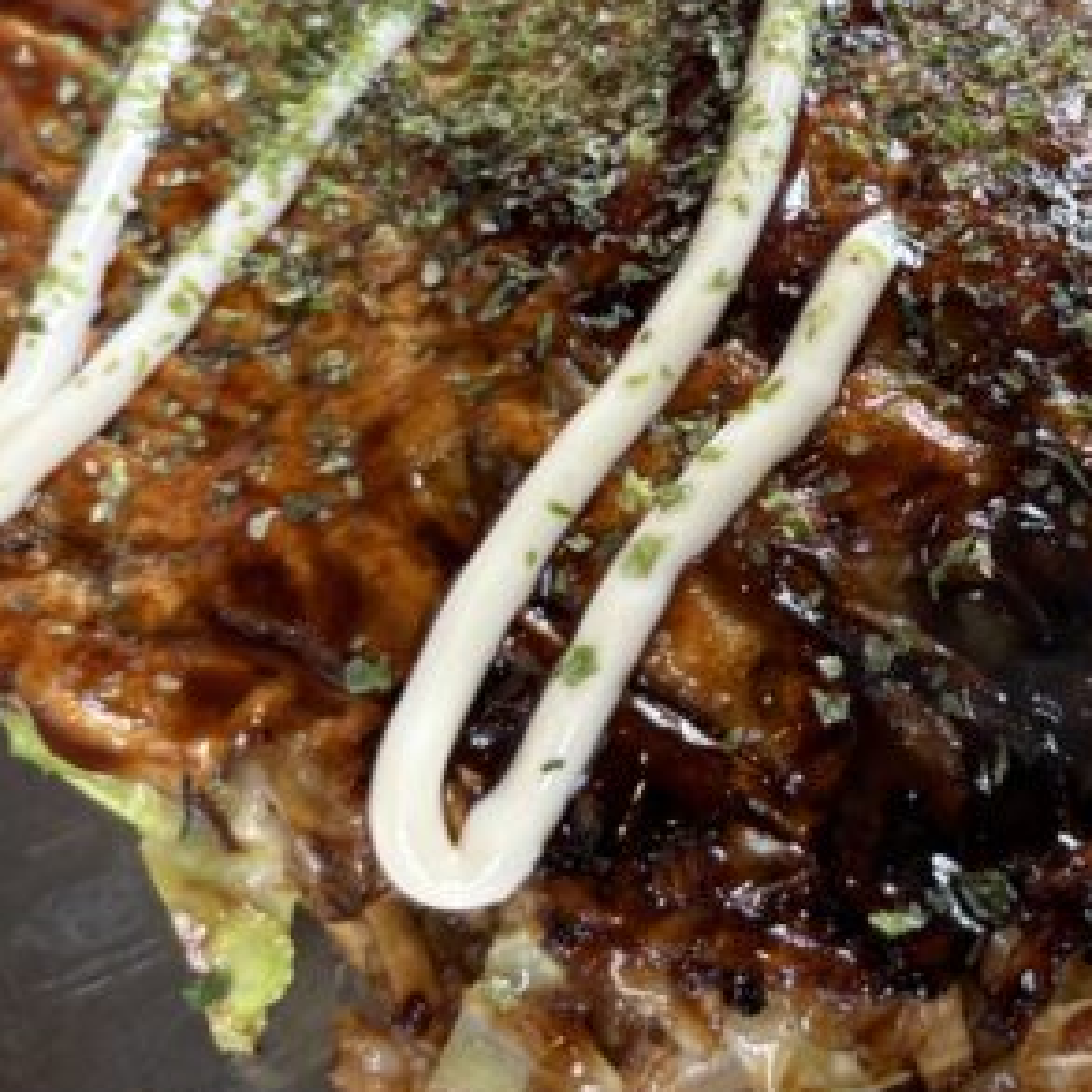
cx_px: 990
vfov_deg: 29.9
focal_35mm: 57
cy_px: 375
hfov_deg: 28.8
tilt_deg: -50.6
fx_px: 2034
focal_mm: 5.96
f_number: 1.6
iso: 80
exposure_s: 1/120
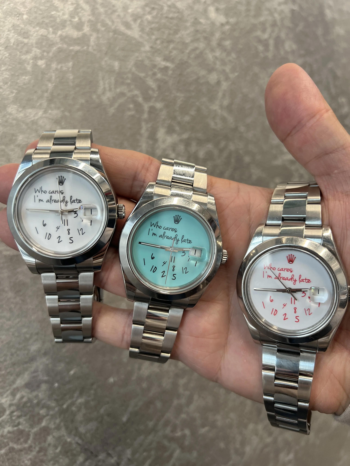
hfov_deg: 53.1
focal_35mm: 26
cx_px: 175
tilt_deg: -15.9
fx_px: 351
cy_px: 233
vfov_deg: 67.3
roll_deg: +22.2
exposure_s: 1/121
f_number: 1.5
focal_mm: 5.7
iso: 125
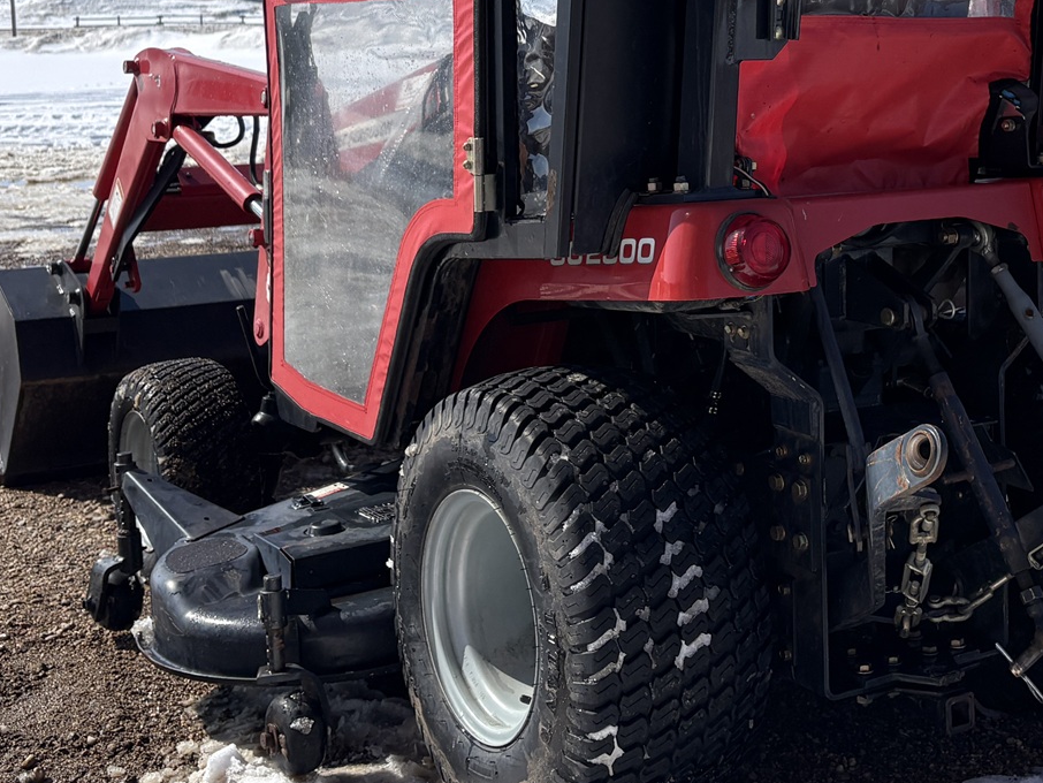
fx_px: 1778
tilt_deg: +0.5
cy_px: 67
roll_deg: +2.1
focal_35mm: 59
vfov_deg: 24.1
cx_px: 658
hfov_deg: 32.5
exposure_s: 1/6993
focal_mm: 5.96
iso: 50
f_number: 1.6
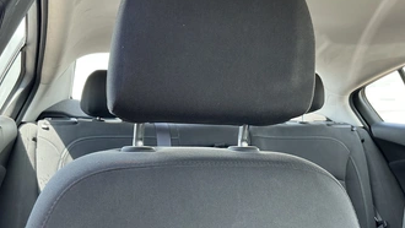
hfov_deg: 53.8
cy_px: 109
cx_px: 174
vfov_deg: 32.0
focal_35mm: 37
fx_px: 398
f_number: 1.8
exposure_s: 1/122
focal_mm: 3
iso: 50
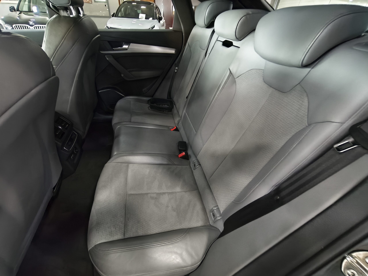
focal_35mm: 15
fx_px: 159
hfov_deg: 98.2
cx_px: 184
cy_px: 138
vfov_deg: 81.7
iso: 1600
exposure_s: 1/11.1
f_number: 2.2
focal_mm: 1.91
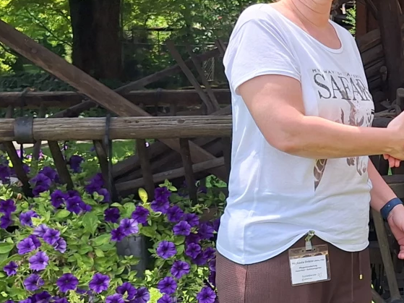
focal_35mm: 79
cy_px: 161
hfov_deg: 23.5
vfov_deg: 18.7
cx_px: 420
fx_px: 922
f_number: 1.8
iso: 40
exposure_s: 1/982
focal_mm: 5.54
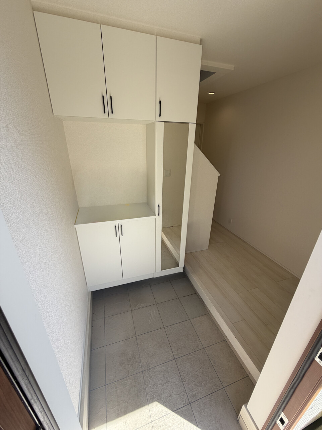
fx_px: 174
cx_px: 161
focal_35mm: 14
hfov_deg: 85.7
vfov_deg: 102.1
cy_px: 215
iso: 64
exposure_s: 1/458
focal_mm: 2.22
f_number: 2.2
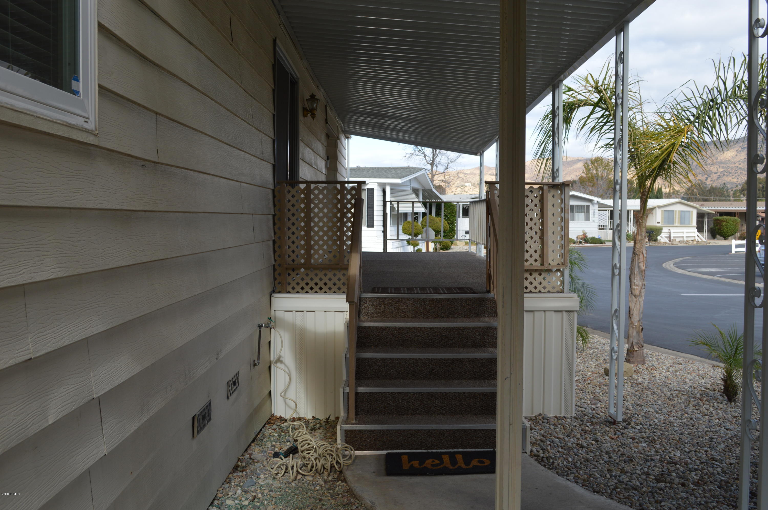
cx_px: 384
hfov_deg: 53.2
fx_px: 767
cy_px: 255
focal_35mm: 36
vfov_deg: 36.8
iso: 100
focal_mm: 24
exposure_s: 1/160
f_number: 6.3
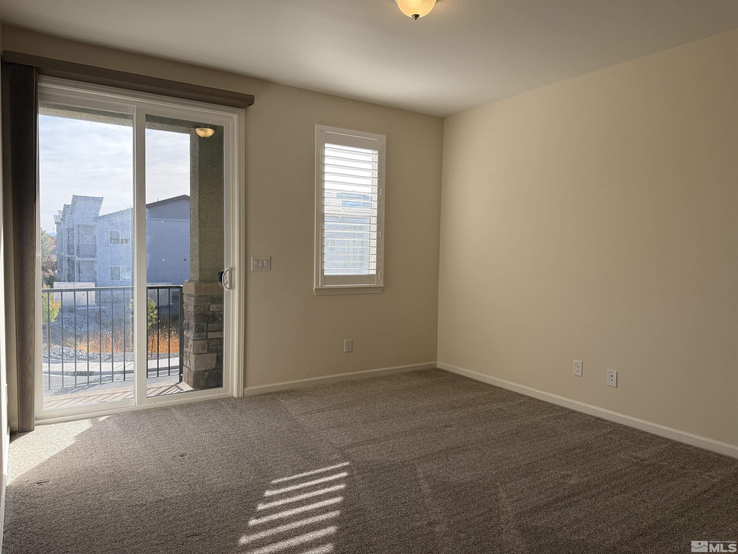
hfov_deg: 71.6
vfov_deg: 56.8
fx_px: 512
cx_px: 369
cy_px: 277
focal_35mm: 24
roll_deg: -0.6
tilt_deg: -2.4
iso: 100
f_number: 1.78
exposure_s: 1/1156
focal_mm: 6.76
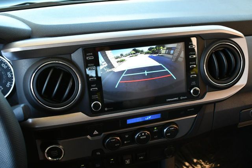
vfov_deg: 36.9
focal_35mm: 36
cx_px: 126
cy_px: 84
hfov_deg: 53.1
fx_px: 252
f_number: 3.5
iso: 800
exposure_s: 1/160
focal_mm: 18
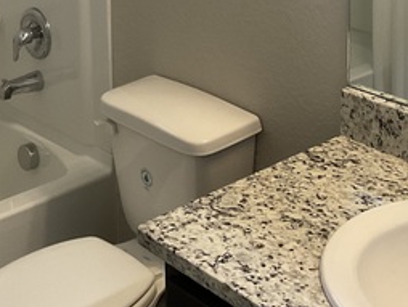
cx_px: 254
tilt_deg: -11.8
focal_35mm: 73
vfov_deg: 19.2
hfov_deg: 26.6
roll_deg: -0.1
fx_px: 861
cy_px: -53
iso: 125
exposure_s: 1/60
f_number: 1.8
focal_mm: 3
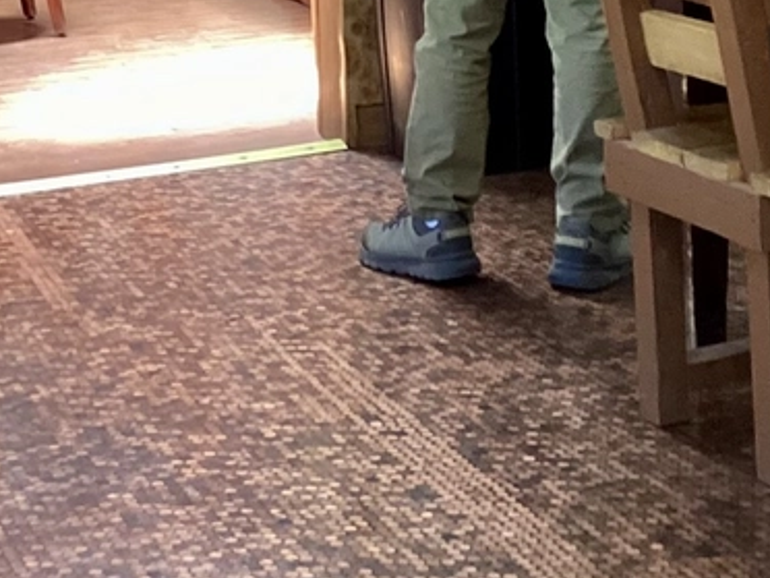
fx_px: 2224
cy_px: -173
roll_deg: +2.4
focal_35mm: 100
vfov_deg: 14.2
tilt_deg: -8.0
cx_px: 213
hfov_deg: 19.5
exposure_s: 1/60
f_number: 2.4
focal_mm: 3.3
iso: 250
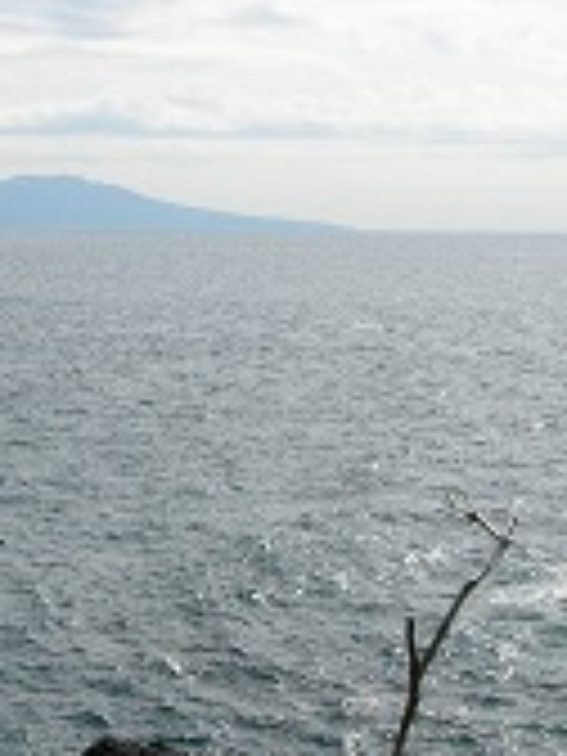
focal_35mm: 103
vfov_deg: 19.1
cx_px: -14
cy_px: 461
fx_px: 2249
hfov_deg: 14.1
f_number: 3.9
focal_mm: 6.9
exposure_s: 1/891
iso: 50
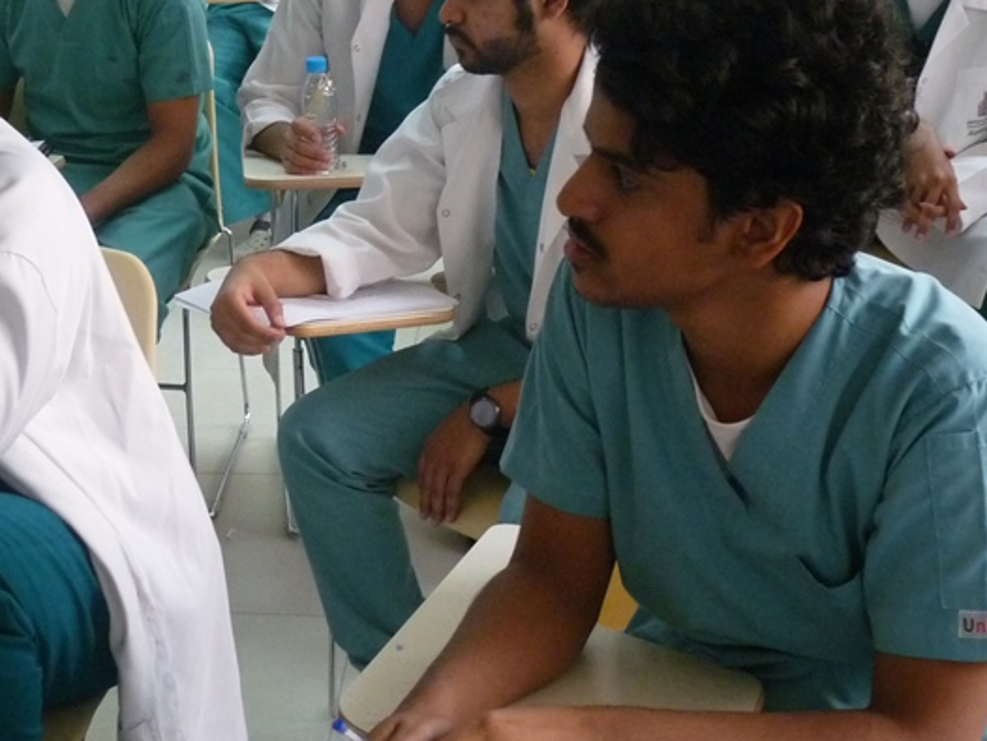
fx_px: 2054
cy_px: 278
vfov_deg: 20.4
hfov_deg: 26.8
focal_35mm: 72
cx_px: 298
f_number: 3
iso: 400
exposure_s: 1/60
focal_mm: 6.5
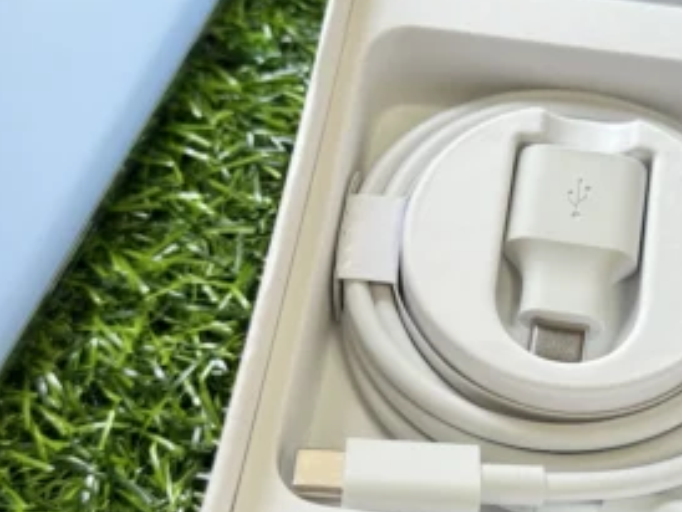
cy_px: 306
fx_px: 1380
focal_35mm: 70
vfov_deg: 21.0
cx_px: 490
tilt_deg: -60.0
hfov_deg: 27.5
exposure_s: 1/60
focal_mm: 6.86
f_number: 1.78
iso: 80
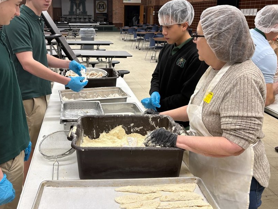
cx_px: 113
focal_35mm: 33
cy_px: 88
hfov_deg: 55.0
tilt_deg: -16.1
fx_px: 265
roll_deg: -1.2
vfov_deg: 42.8
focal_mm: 5.96
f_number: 1.6
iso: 125
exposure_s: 1/60
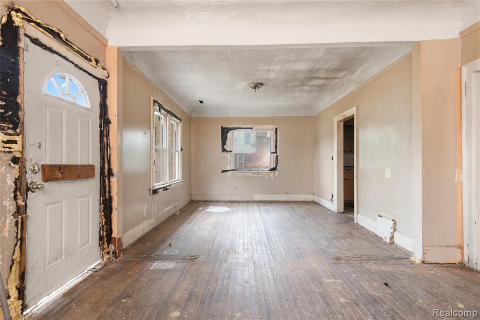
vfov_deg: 70.5
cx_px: 240
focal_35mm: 17
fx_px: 227
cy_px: 160
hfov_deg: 93.3
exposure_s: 1/15
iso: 400
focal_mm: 17
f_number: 8
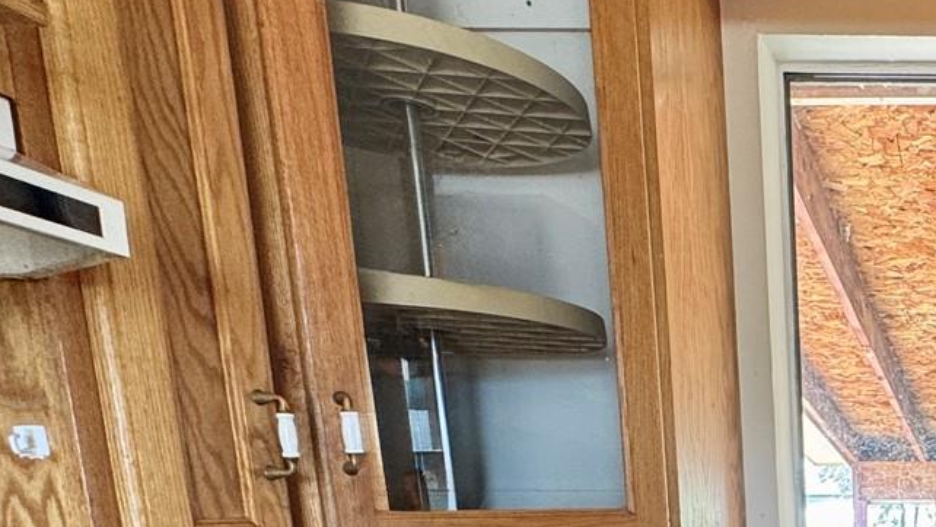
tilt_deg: -10.8
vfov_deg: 26.7
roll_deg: -0.2
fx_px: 943
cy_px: 672
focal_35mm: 38
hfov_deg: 41.6
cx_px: 1037
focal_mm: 2.22
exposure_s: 1/99
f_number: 2.2
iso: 160
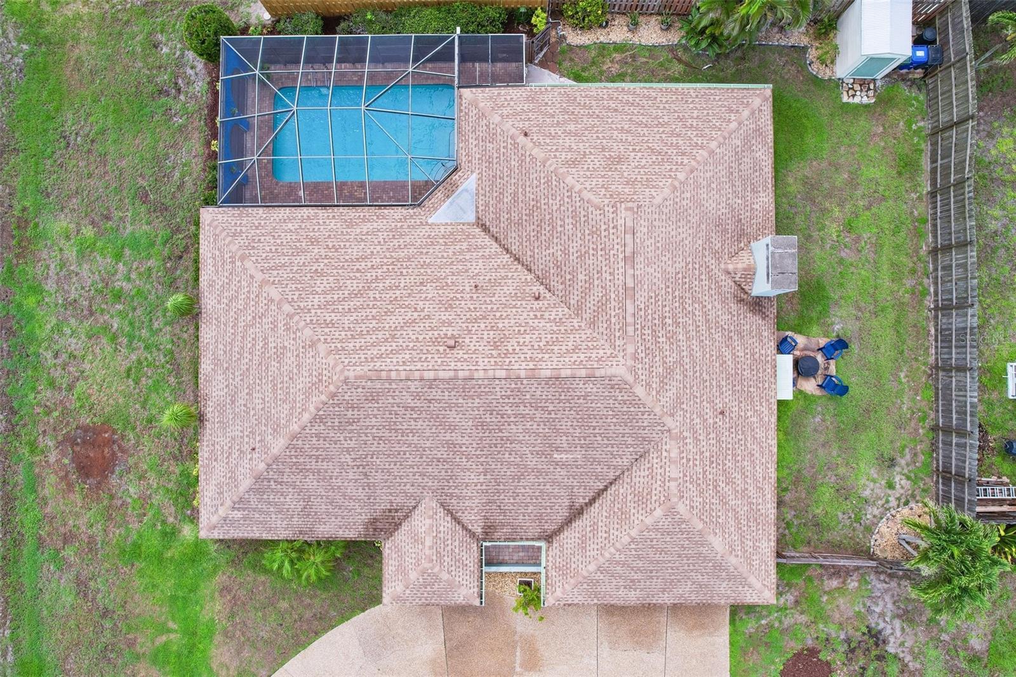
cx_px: 508
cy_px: 338
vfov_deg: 57.2
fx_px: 621
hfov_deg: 78.6
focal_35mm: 22
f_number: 2.8
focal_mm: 8.4
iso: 100
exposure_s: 1/120
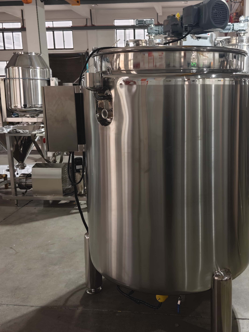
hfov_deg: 42.4
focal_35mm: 33
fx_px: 317
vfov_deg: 55.2
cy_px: 146
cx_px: 164
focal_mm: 5.43
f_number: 1.8
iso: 500
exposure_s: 1/40
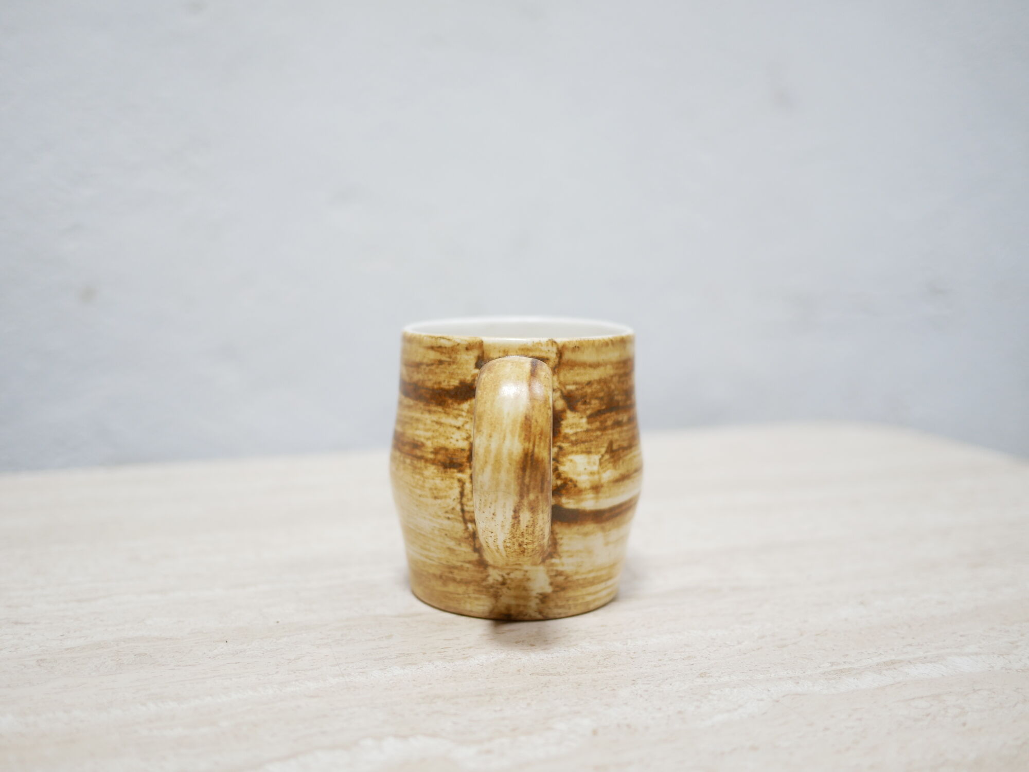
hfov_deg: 46.8
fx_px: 1190
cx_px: 514
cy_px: 386
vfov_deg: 36.0
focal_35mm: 40
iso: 320
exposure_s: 1/60
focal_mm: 20
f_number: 1.7
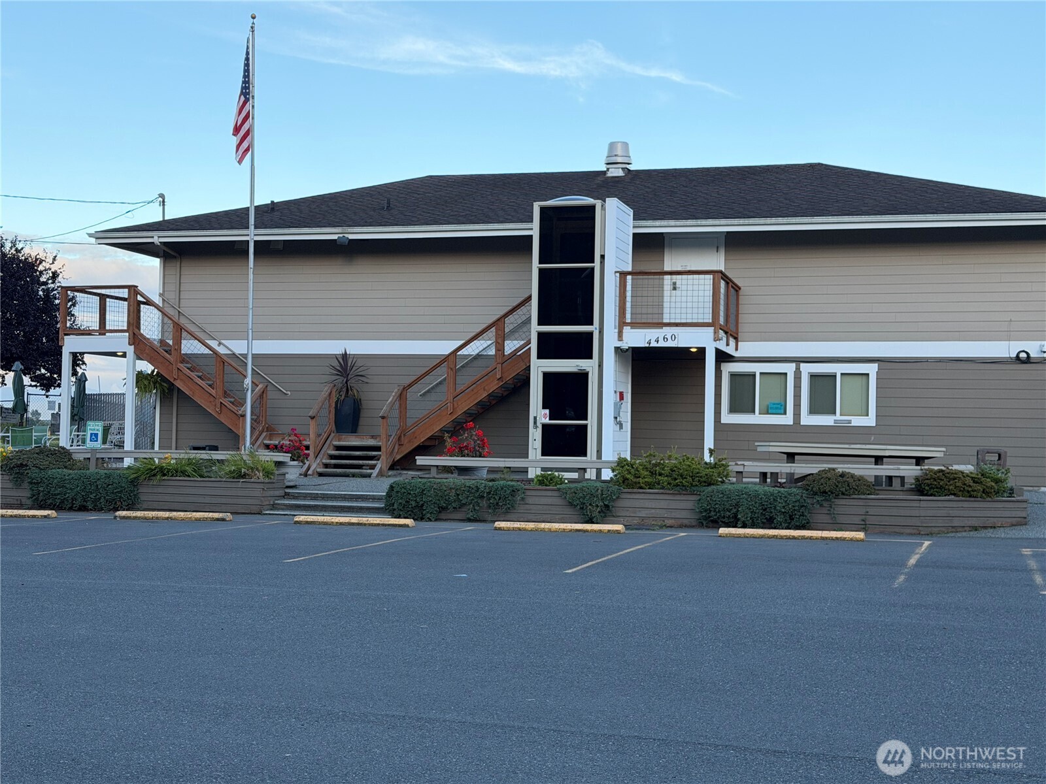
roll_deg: -1.5
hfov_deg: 39.7
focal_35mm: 48
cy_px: 392
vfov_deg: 30.3
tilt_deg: +1.9
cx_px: 523
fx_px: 1450
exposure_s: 1/747
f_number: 1.78
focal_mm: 6.76
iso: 100
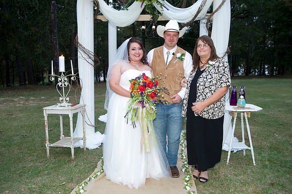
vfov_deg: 42.3
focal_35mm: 31
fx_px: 251
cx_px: 146
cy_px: 97
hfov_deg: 60.3
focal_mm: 31
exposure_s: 1/100
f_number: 4
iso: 800
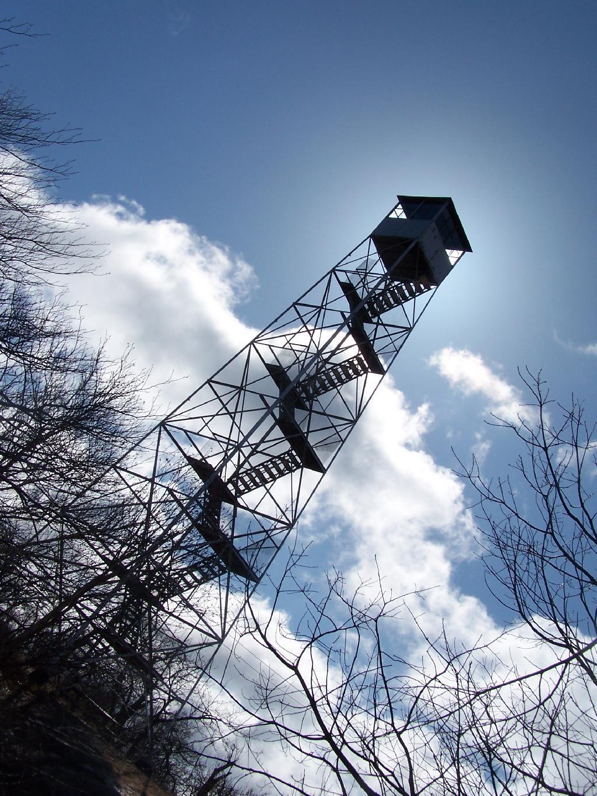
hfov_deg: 36.0
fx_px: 920
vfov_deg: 46.8
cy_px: 398
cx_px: 298
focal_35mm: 40
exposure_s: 1/1600
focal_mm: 6.7
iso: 80
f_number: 5.6
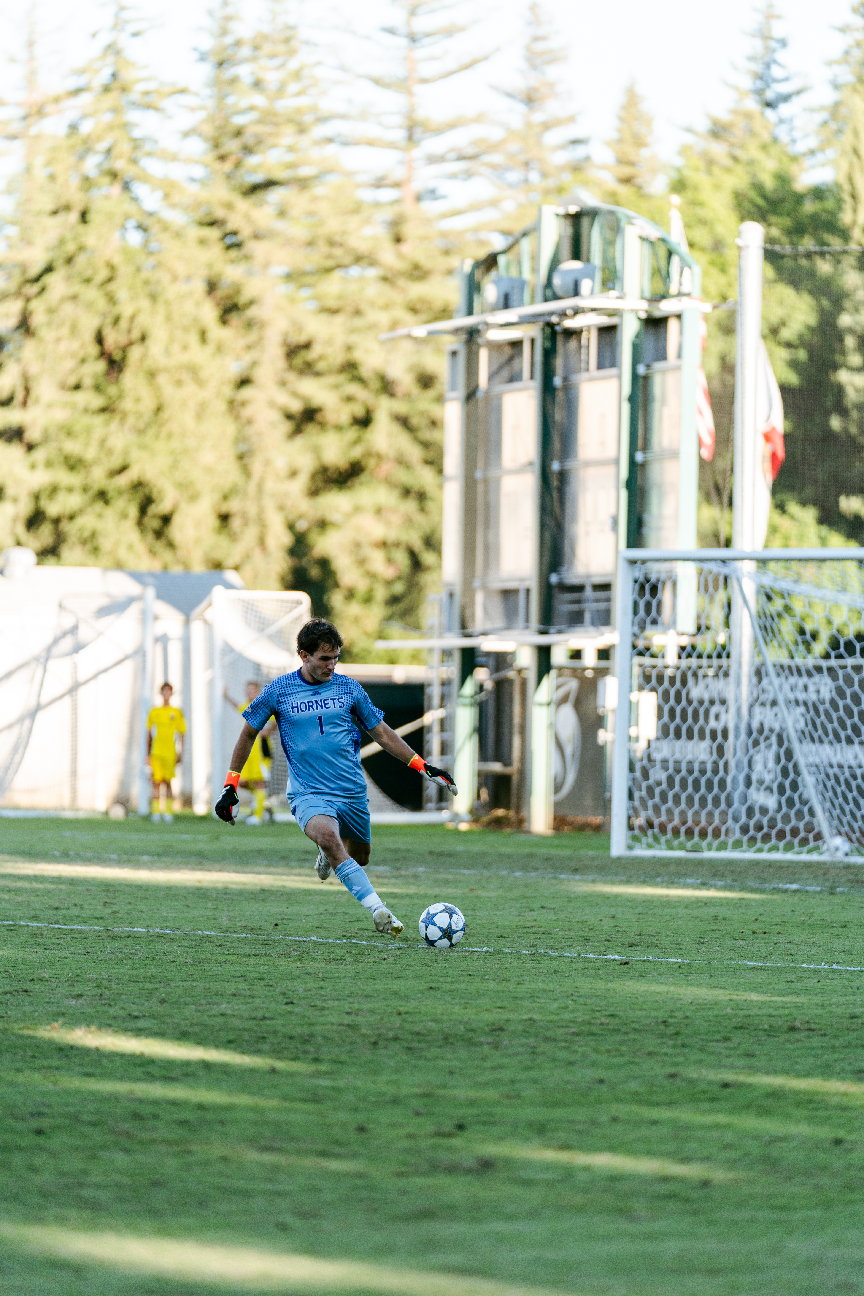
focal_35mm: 182
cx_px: 432
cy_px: 648
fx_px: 6551
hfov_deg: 7.5
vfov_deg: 11.3
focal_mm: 182
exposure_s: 1/1250
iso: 400
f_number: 2.8
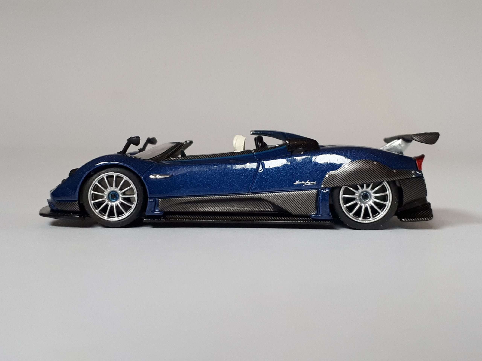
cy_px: 180
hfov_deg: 65.3
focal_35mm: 27
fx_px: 376
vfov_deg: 51.4
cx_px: 241
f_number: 1.9
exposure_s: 1/25
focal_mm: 3.6
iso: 160
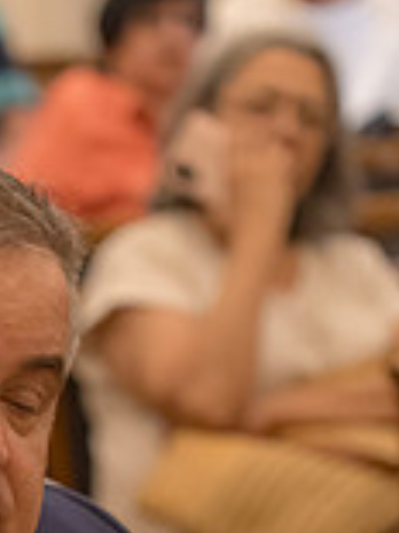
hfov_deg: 5.0
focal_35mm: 294
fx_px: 4525
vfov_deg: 6.7
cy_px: 767
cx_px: -62
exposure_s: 1/125
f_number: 4
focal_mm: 105
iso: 5000
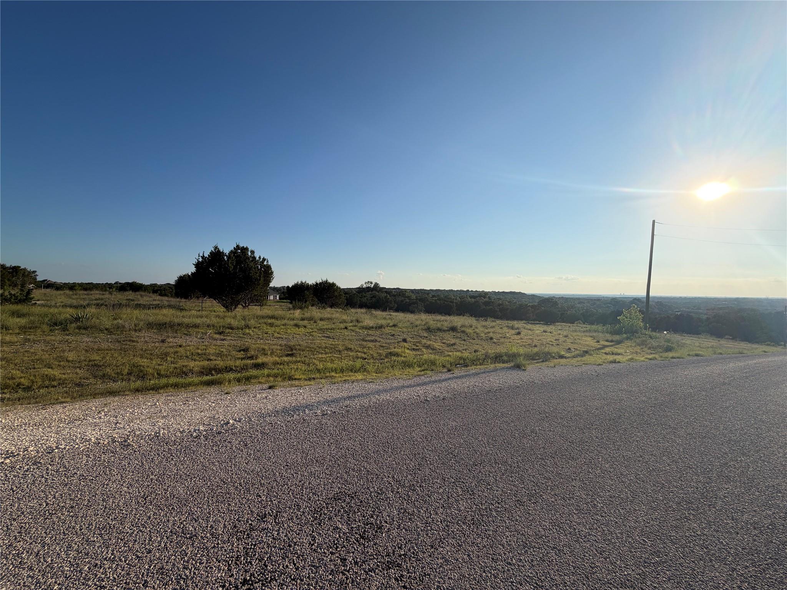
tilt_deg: -0.9
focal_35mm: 14
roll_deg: -0.9
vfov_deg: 85.7
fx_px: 318
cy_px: 295
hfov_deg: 102.1
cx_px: 394
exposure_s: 1/1431
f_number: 2.2
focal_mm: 2.22
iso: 20
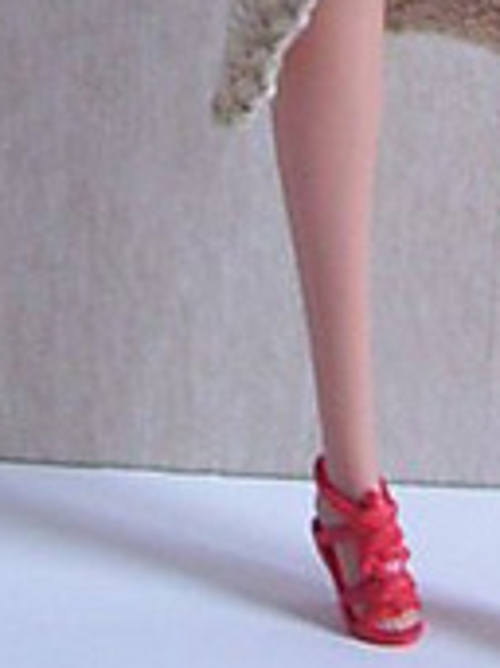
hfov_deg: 7.9
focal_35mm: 187
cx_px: 465
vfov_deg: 10.0
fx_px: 3606
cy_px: -539
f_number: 4
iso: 160
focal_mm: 8.8
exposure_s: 1/30
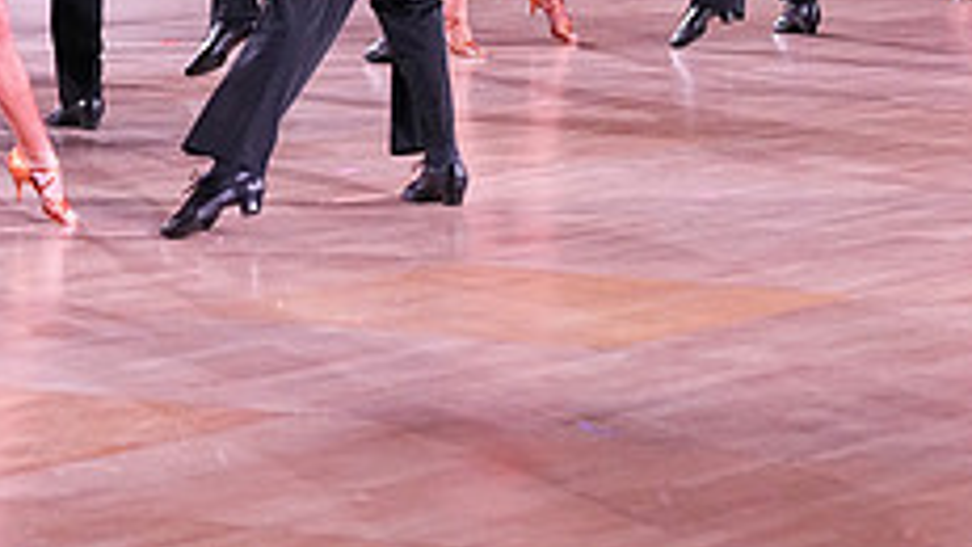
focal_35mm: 200
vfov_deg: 6.0
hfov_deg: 10.8
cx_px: 471
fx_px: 5155
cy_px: -191
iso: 5000
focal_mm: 76
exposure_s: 1/320
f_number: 4.5
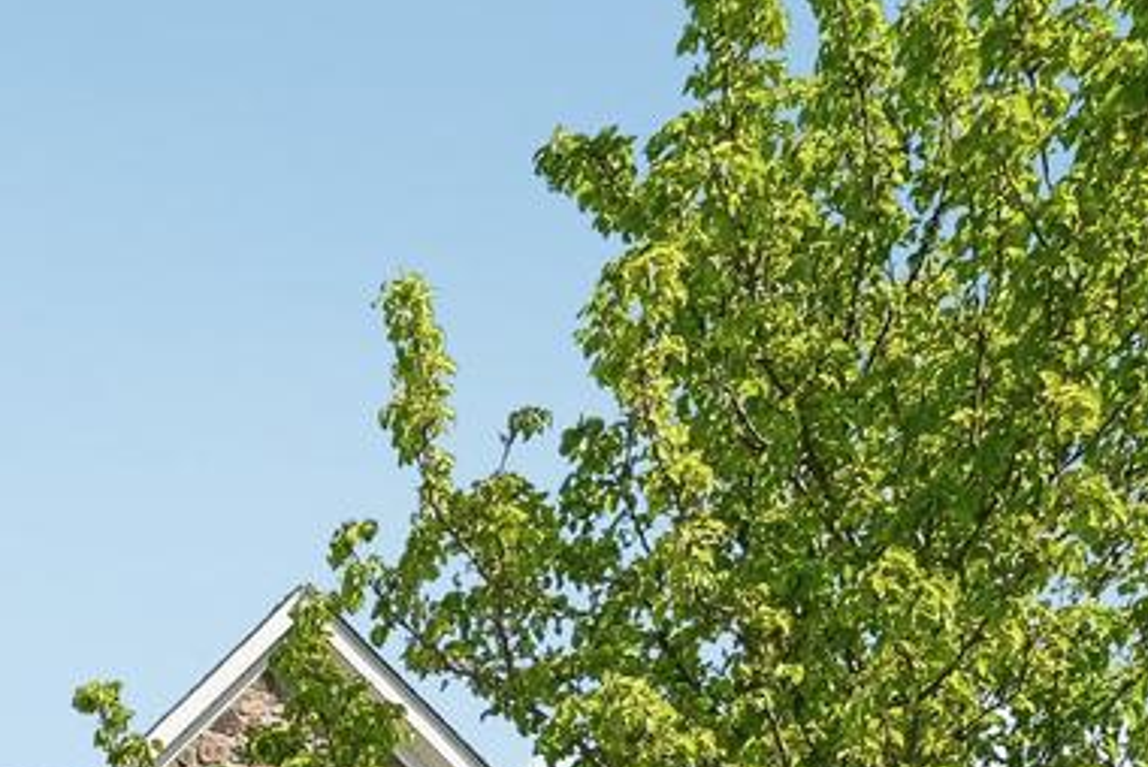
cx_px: -366
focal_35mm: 53
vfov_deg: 21.9
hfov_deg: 29.6
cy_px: 1102
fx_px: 1691
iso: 100
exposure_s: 1/640
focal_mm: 14
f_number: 8
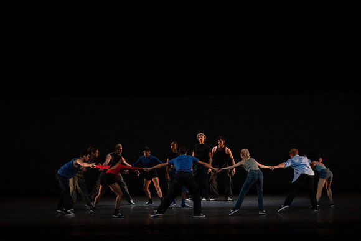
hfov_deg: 19.3
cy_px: 120
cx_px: 180
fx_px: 1063
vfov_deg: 12.9
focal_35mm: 106
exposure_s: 1/400
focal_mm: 106
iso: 8000
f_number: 5
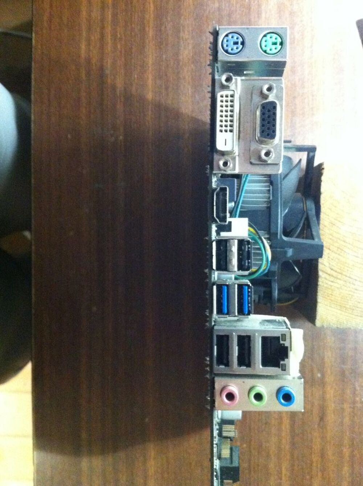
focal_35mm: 35
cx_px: 182
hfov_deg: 40.6
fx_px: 491
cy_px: 243
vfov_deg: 52.7
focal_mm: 3.85
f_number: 2.8
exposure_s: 1/15
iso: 1000
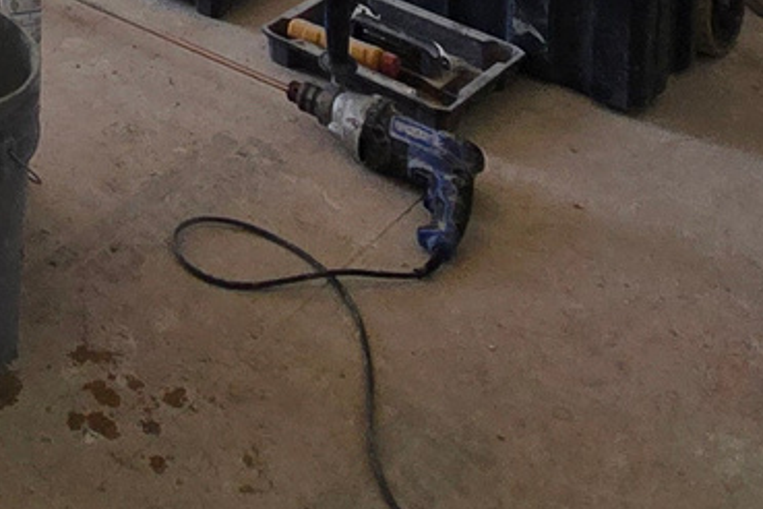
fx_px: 1589
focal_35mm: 75
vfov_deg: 12.9
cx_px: -366
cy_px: -780
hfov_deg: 22.4
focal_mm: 2.2
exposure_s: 1/532
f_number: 2.2
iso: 50
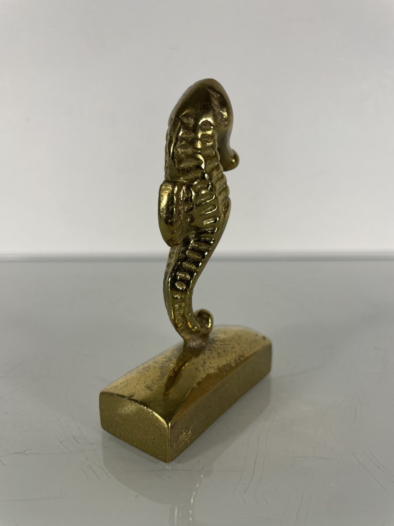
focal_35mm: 26
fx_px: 395
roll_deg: +0.8
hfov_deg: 53.1
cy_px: 263
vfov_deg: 67.3
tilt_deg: -17.8
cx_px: 197
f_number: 1.6
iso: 32
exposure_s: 1/200
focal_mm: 4.2
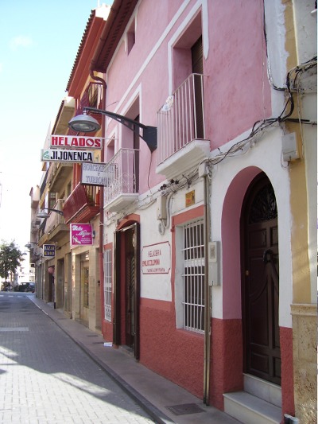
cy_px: 212
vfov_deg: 53.9
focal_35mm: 34
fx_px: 416
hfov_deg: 41.8
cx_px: 159
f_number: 2.7
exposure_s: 1/350
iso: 80
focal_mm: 5.6
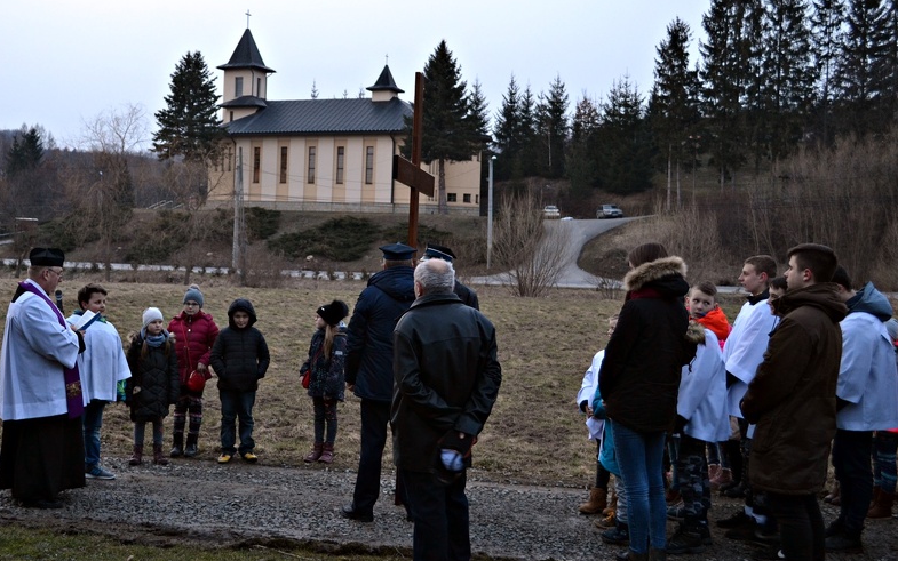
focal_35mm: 37
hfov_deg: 52.7
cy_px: 291
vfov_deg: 34.5
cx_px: 446
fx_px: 906
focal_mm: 24
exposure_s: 1/15
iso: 400
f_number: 4
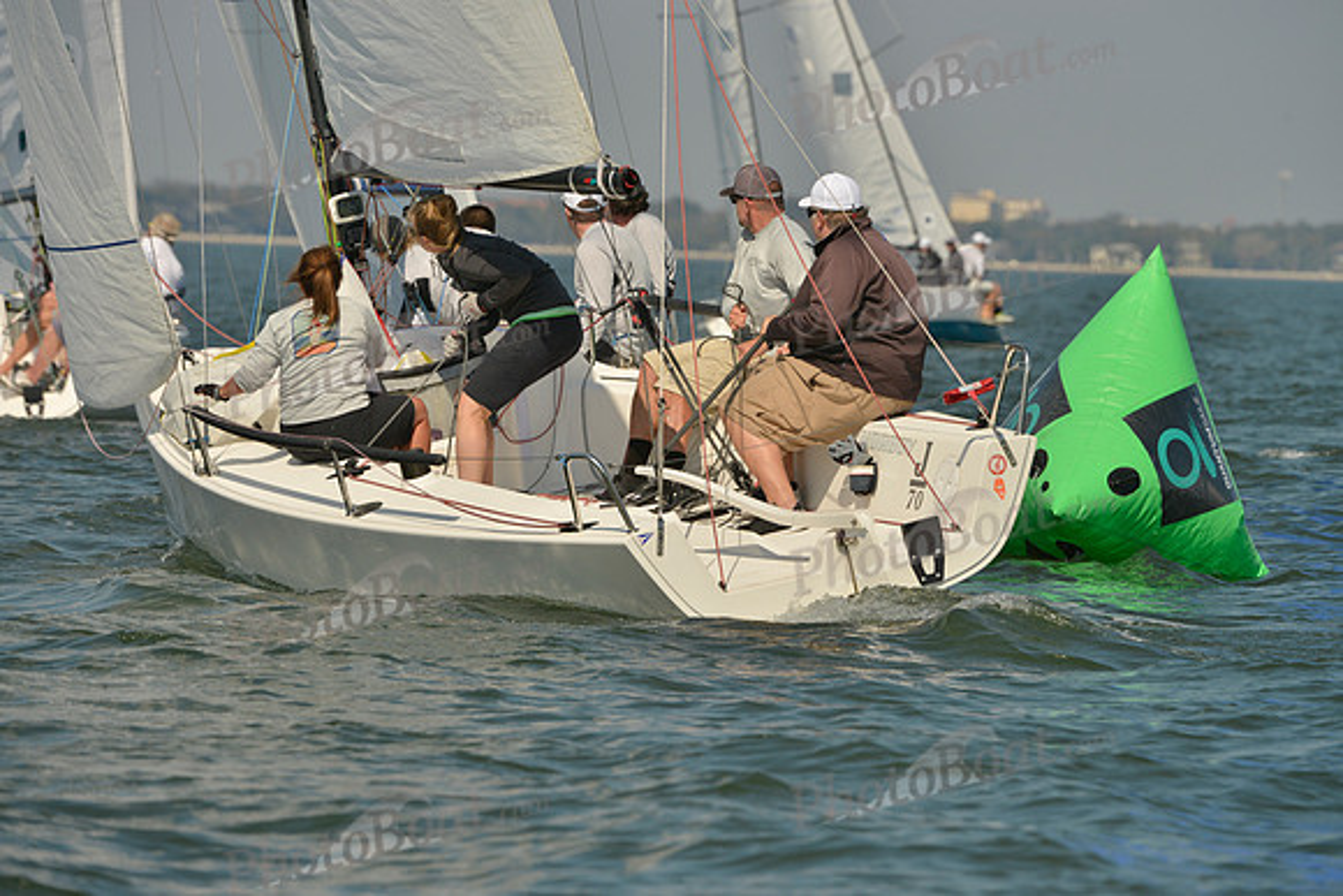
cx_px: 672
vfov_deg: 3.9
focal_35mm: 350
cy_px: 448
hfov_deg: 5.9
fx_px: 13059
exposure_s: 1/1250
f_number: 9
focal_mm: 350
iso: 280
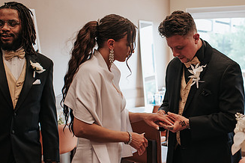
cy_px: 92
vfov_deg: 21.9
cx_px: 182
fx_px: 422
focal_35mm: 62
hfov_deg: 31.8
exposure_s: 1/250
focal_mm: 35
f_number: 3.2
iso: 320
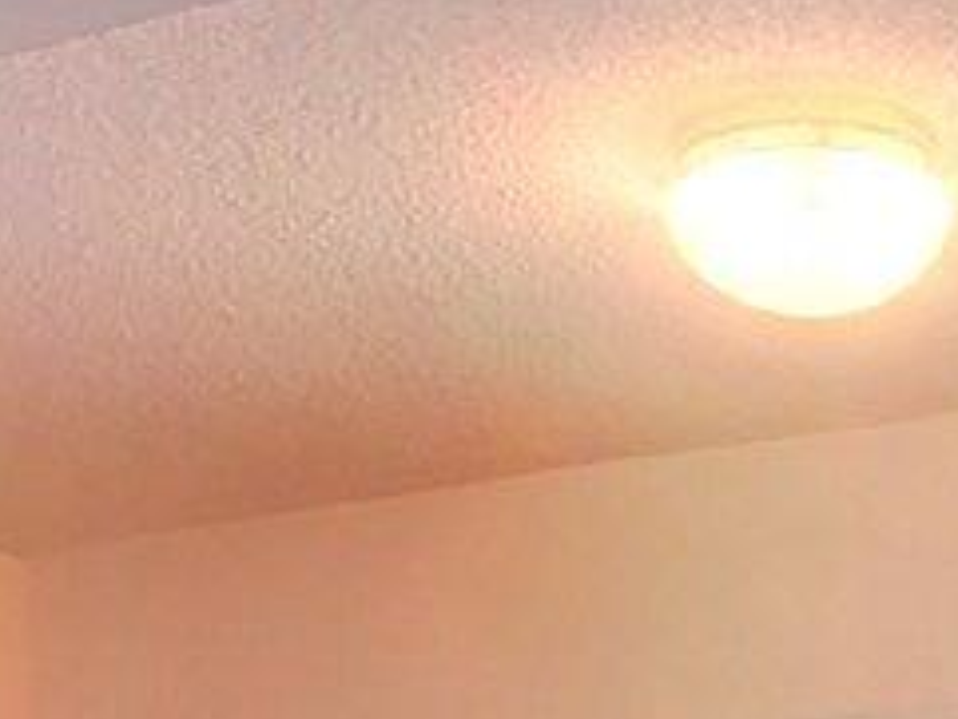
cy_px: 1450
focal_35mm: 123
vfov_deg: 11.0
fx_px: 3406
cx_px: 1197
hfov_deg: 15.4
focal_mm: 4.15
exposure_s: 1/30
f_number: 2.2
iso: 25
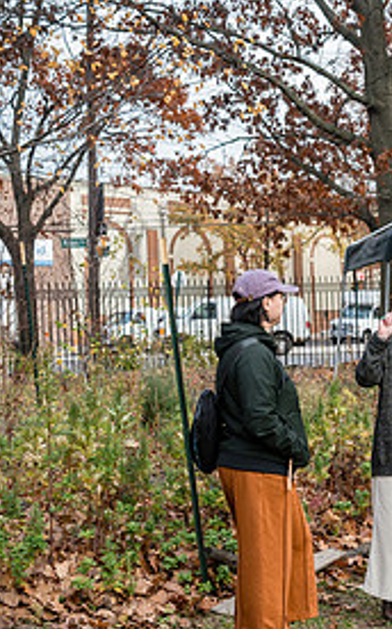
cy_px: 351
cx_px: 424
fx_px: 1285
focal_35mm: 75
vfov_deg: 27.5
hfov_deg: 16.8
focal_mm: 35
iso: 640
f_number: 4
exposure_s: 1/500
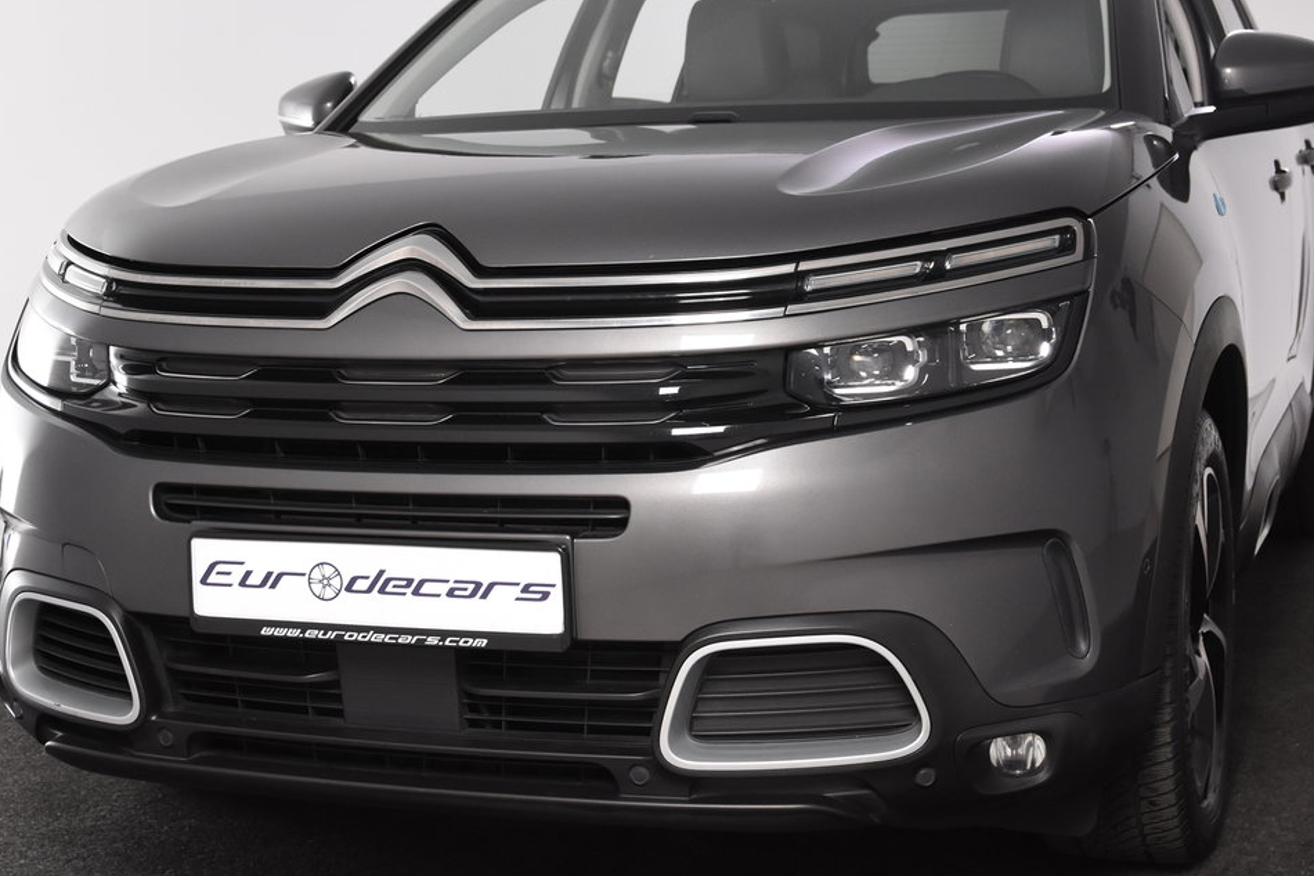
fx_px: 2287
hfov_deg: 32.1
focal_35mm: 63
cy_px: 395
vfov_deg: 21.7
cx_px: 646
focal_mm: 31
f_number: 5
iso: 1600
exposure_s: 1/100
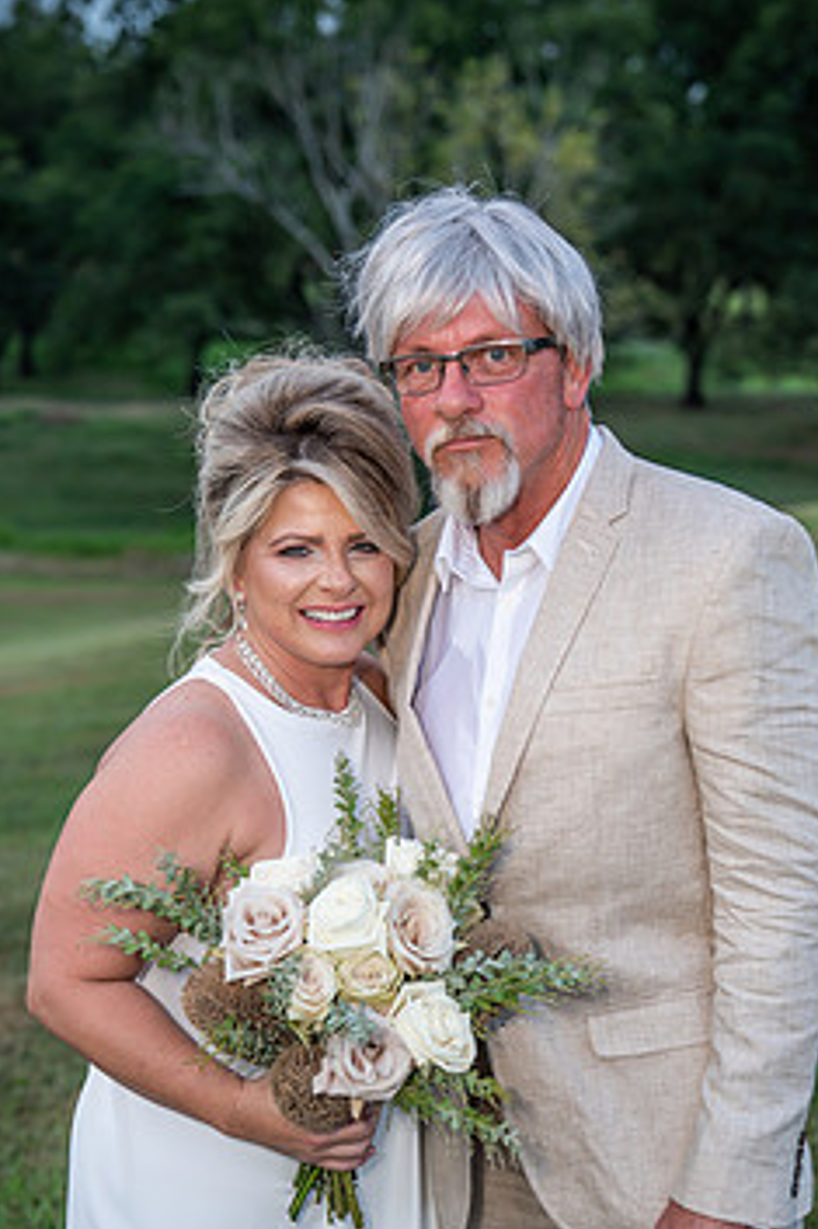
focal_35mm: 60
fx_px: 2047
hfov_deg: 22.6
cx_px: 435
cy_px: 776
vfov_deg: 33.2
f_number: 2.8
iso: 400
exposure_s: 1/125
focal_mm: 47
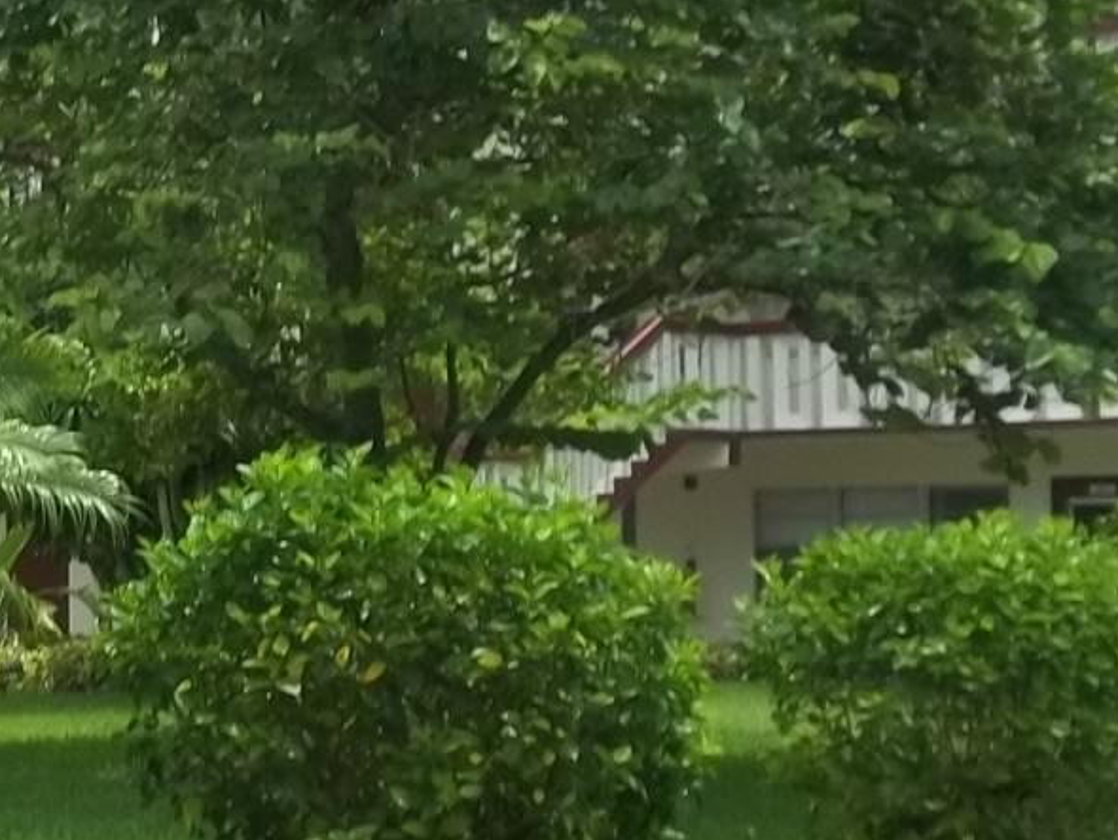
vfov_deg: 13.3
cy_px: 571
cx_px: -705
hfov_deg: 15.8
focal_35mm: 111
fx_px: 3586
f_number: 8.8
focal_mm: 5.7
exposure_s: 1/125
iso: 64
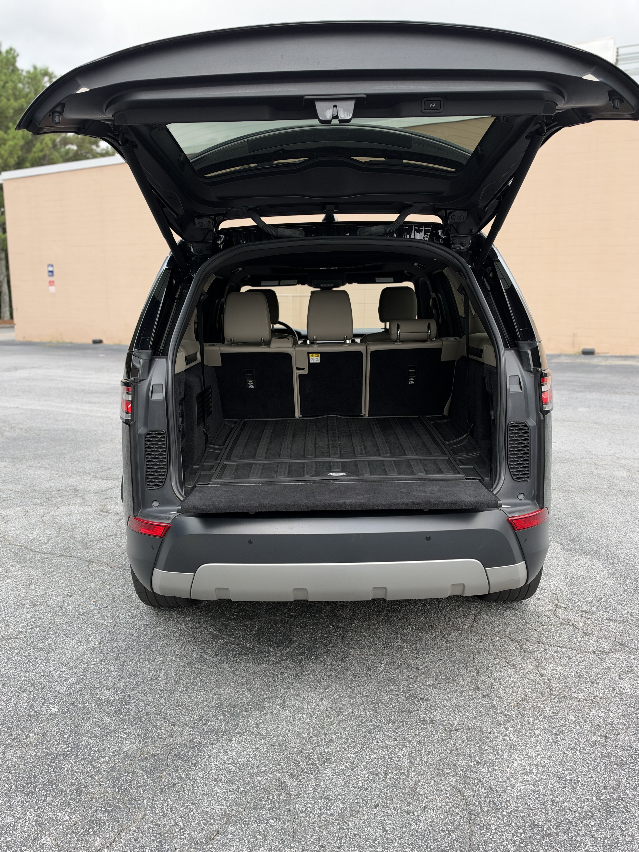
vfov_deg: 67.3
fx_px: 640
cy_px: 426
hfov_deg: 53.1
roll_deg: -0.9
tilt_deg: -10.8
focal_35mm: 26
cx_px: 320
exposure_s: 1/1027
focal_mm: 6.93
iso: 100
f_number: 1.8
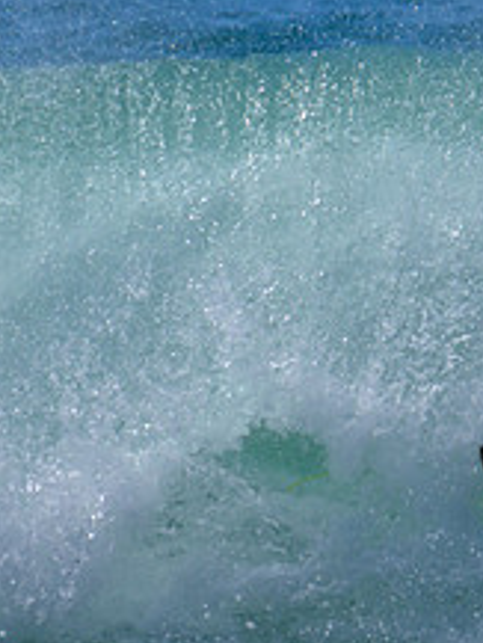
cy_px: 339
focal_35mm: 2828
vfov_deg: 0.7
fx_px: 52561
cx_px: 464
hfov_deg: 0.5
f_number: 11
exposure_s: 1/2000
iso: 500
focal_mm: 800
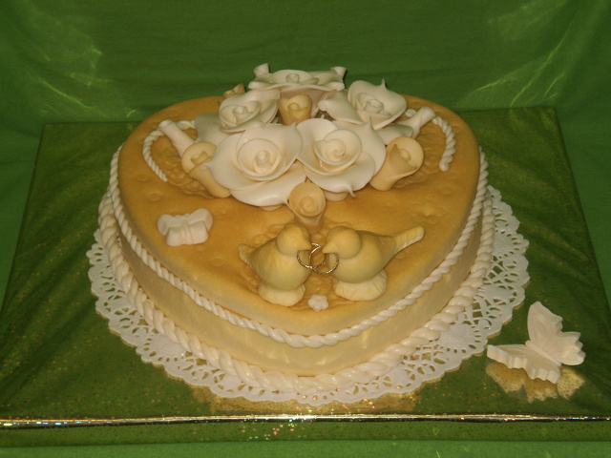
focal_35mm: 86
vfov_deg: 17.2
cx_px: 306
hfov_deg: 22.8
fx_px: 1518
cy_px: 229
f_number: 5.1
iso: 100
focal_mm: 14.3
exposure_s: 1/50
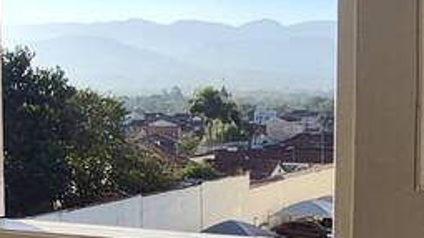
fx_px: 899
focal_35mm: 80
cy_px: 165
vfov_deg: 15.0
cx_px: 183
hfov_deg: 26.5
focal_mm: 2.2
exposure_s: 1/1018
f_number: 2.2
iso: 50
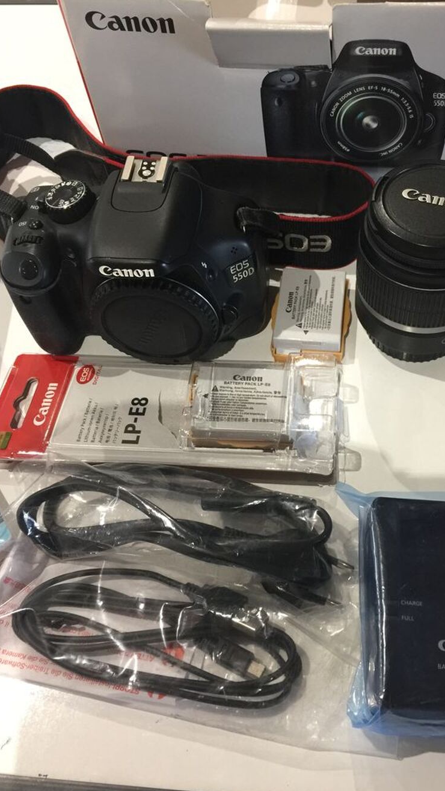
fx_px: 671
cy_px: 399
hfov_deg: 36.4
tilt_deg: -56.8
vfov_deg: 61.0
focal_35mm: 32
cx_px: 287
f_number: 2.2
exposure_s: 1/17
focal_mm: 4.15
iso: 100
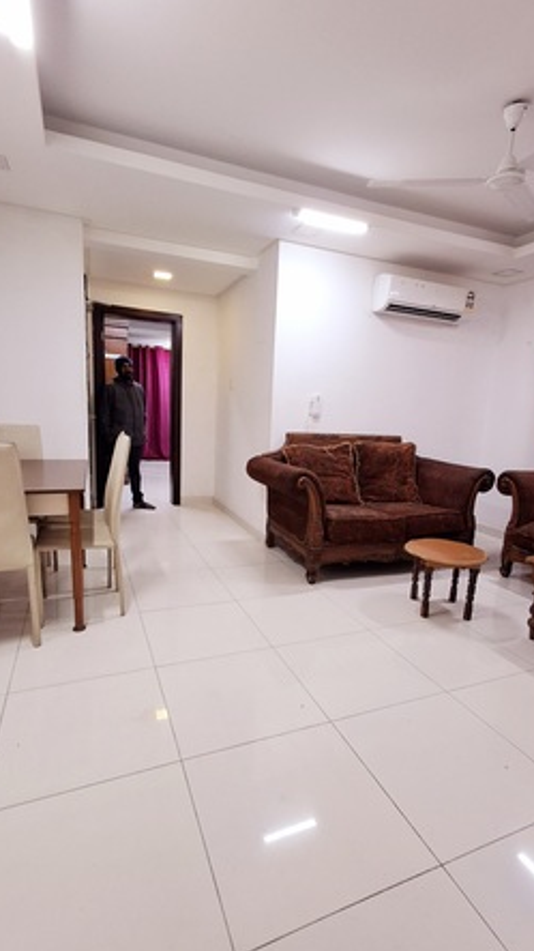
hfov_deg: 61.0
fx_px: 453
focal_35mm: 18
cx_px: 271
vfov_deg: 92.7
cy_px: 488
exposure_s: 1/50
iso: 100
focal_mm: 1.64
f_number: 2.2
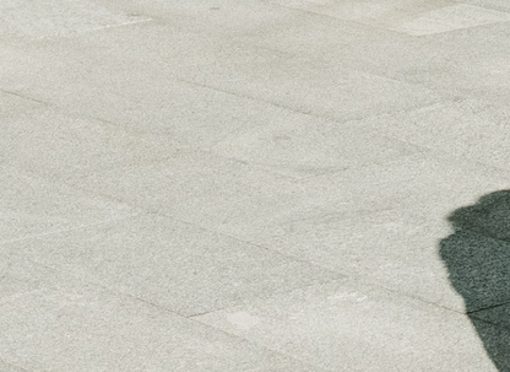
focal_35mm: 222
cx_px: 946
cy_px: -583
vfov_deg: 6.2
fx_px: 3237
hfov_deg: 8.6
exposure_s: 1/1000
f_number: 4.5
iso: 100
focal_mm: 31
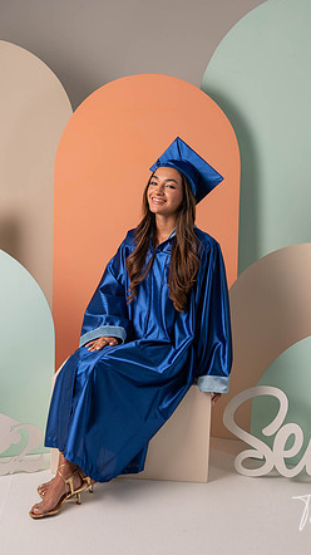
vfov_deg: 44.6
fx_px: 676
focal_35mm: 46
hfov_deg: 25.9
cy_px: 276
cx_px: 137
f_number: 5
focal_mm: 28
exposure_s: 1/125
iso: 125
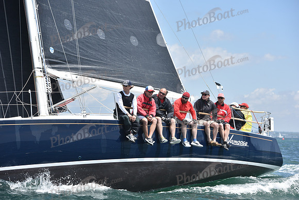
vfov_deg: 11.4
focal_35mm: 120
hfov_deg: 17.1
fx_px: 997
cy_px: 100
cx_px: 150
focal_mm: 120
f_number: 5.6
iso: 250
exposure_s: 1/1250
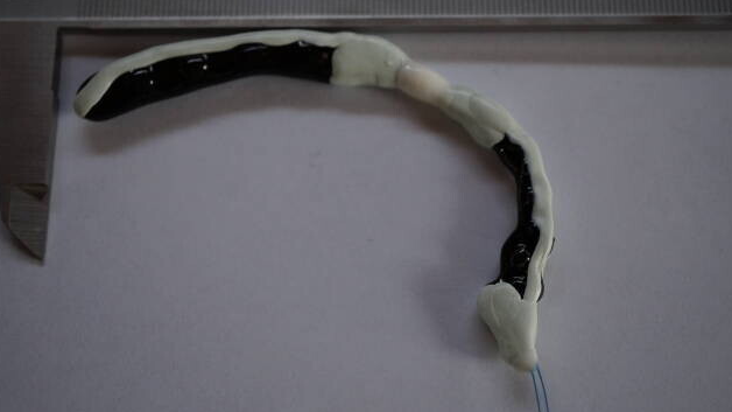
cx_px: 365
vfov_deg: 24.9
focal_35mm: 48
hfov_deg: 42.9
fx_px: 932
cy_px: 170
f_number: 4
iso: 1000
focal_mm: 30
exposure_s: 1/60
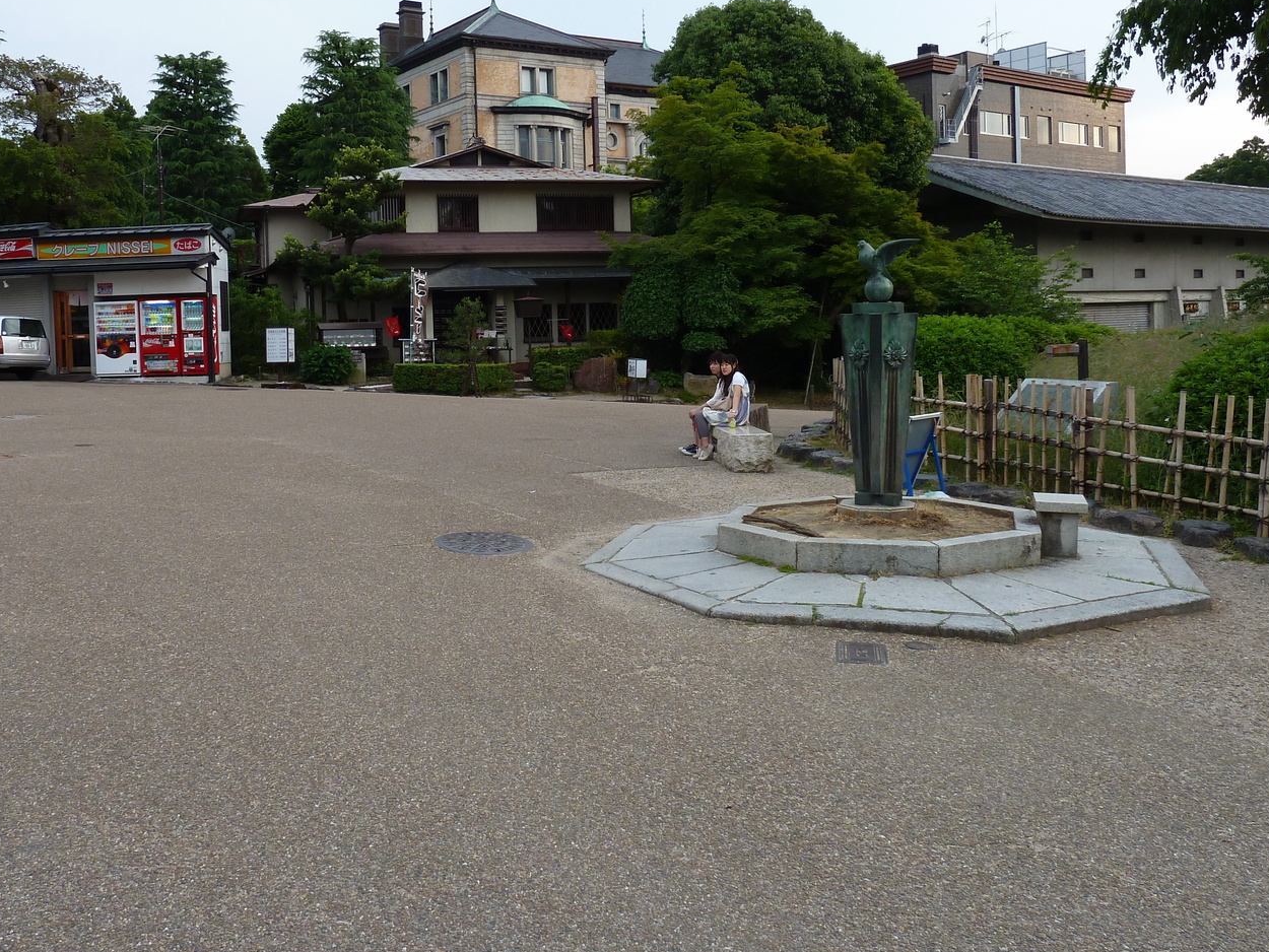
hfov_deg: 56.5
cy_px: 366
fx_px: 1173
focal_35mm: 32
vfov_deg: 43.9
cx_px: 520
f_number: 4
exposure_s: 1/100
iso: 80
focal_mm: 4.1
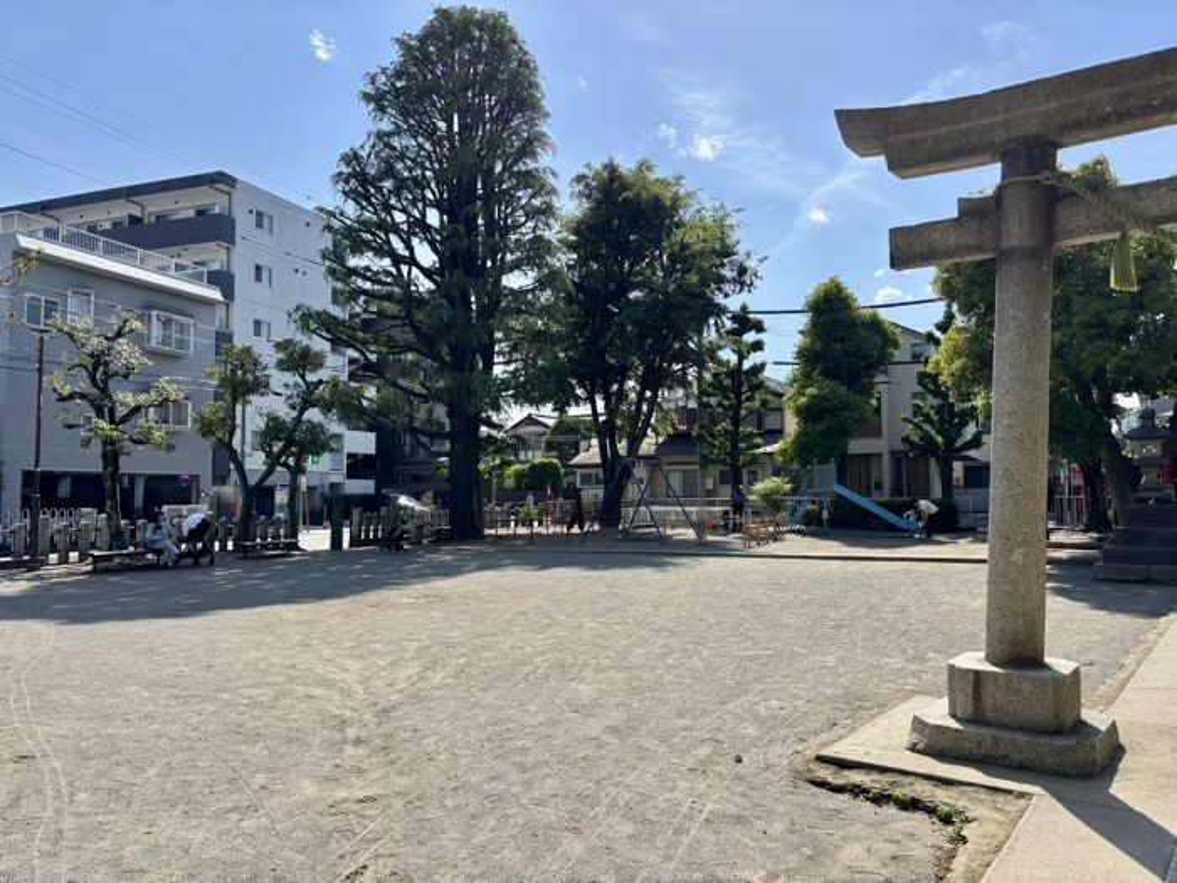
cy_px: 442
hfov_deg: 67.3
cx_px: 588
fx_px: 884
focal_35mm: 26
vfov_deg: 53.1
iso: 50
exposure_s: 1/3021
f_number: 1.6
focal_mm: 5.96
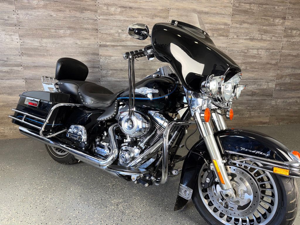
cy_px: 112
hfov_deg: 71.6
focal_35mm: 24
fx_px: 208
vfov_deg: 56.8
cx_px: 150
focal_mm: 6.76
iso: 64
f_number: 1.78
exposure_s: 1/30
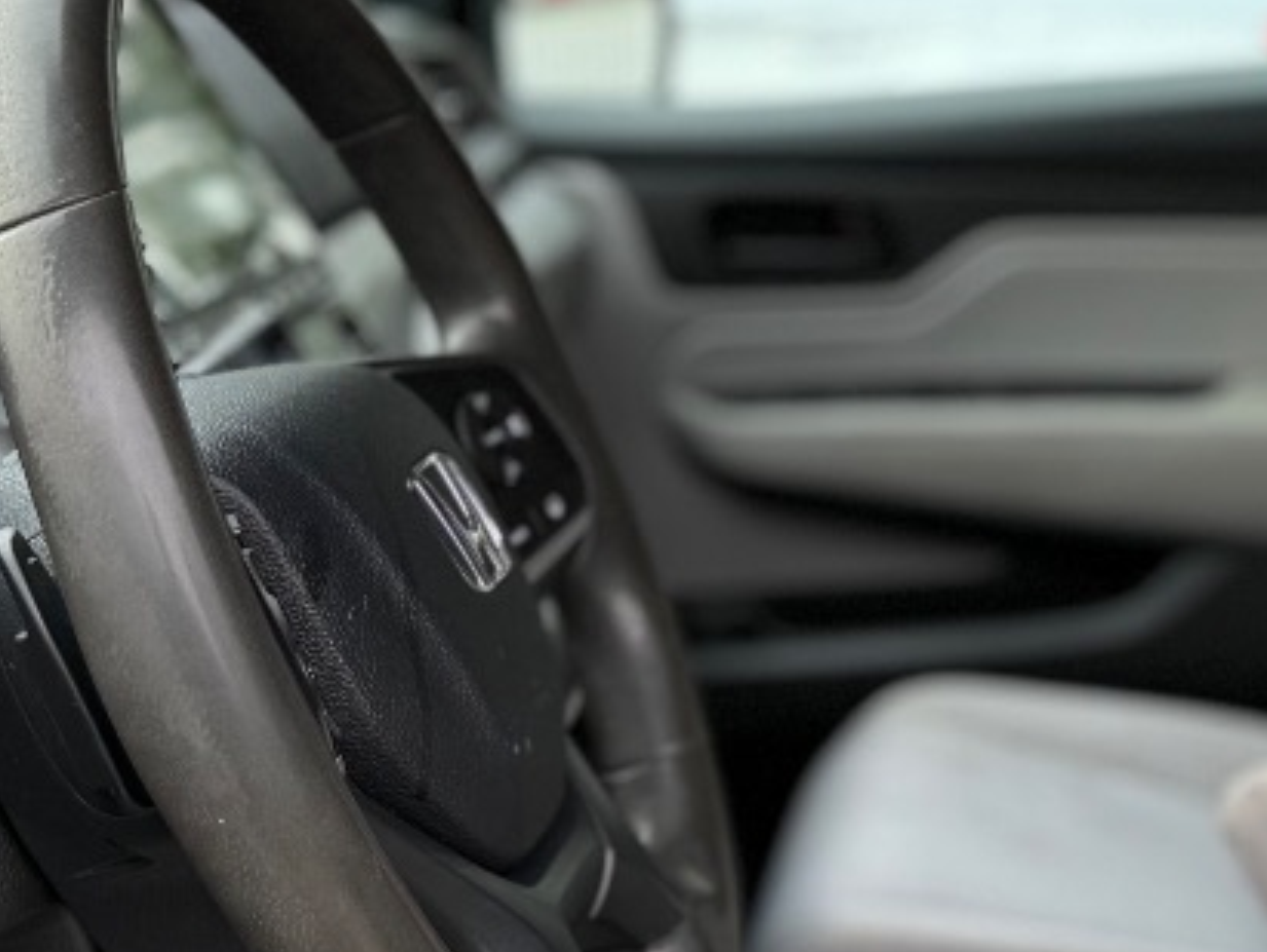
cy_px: 622
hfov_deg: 23.0
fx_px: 3077
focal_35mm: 84
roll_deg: +0.9
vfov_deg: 17.6
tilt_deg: -12.5
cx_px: 980
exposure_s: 1/148
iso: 100
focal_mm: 6.76
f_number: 1.78
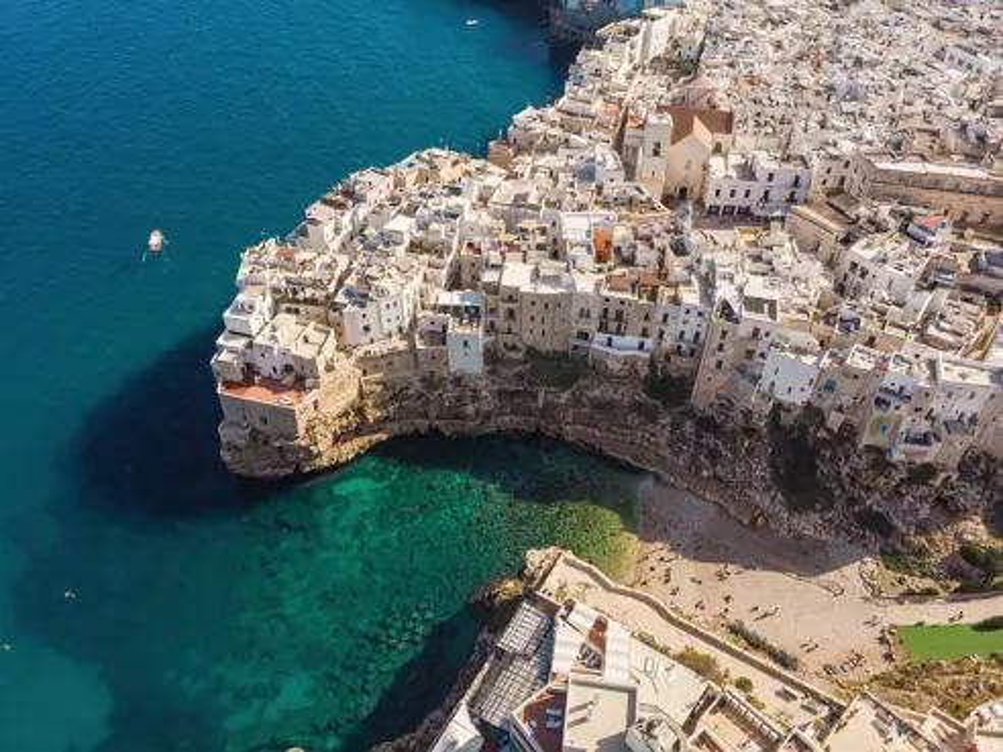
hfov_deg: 71.6
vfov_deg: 56.8
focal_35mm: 24
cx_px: 502
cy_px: 376
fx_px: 695
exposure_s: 1/1250
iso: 100
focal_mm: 4.5
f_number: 2.8
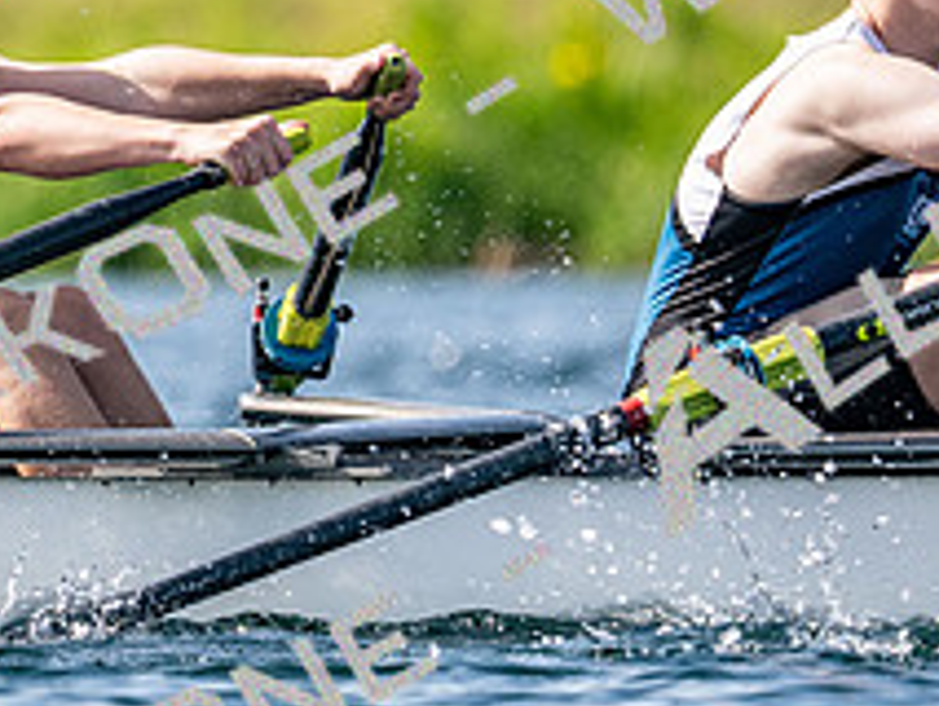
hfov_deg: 1.3
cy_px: 119
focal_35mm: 1572
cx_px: 265
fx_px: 42666
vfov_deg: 0.9
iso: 250
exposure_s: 1/2500
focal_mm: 400
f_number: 4.5
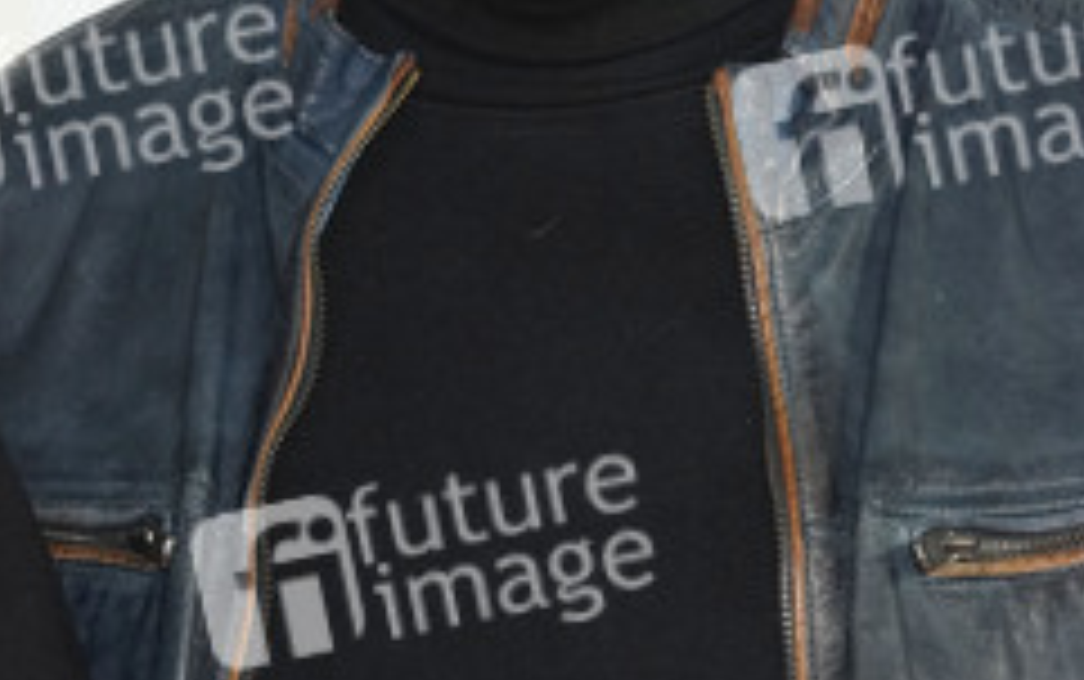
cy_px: -113
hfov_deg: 6.2
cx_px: 553
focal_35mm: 338
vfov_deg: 3.9
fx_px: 9992
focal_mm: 200
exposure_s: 1/250
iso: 1600
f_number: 9
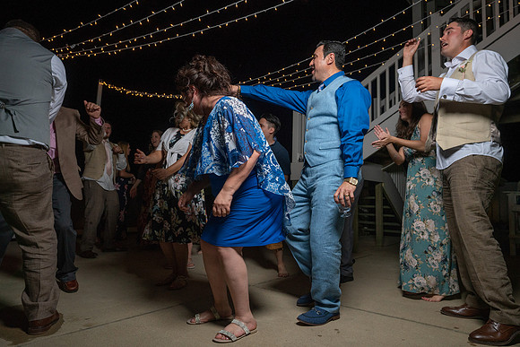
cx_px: 250
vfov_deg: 54.6
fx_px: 336
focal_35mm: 23
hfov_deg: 75.4
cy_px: 168
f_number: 5.6
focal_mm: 21
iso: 2000
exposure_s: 1/250
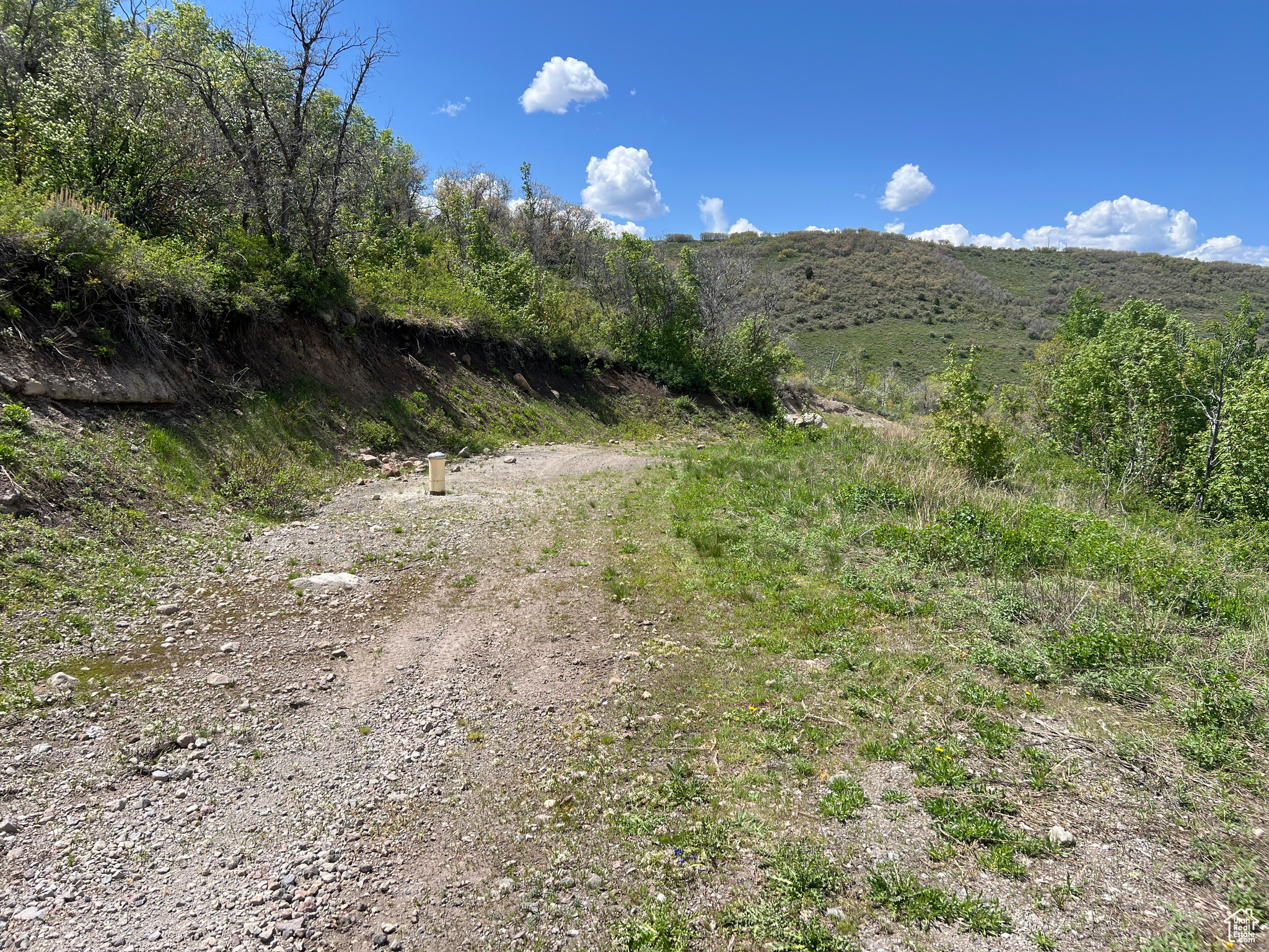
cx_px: 634
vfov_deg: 53.1
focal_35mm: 26
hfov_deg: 67.3
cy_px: 476
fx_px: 953
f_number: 1.5
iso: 50
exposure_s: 1/3704
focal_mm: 5.7
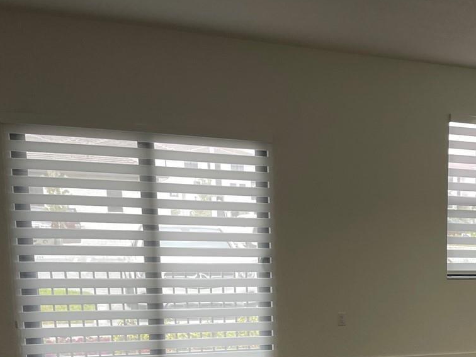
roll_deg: -1.1
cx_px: 479
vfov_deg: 25.1
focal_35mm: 55
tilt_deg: -10.8
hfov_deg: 32.1
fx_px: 756
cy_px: 370
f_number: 1.6
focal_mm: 5.1
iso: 100
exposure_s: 1/120
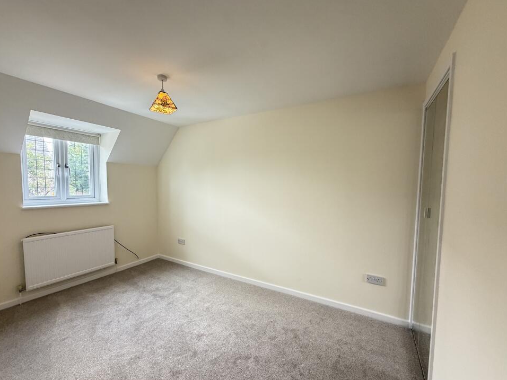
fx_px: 220
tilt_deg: -4.2
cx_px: 249
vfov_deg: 81.7
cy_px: 201
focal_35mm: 15
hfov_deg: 98.2
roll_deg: -0.7
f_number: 2.2
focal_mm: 2.22
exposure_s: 1/50
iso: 250
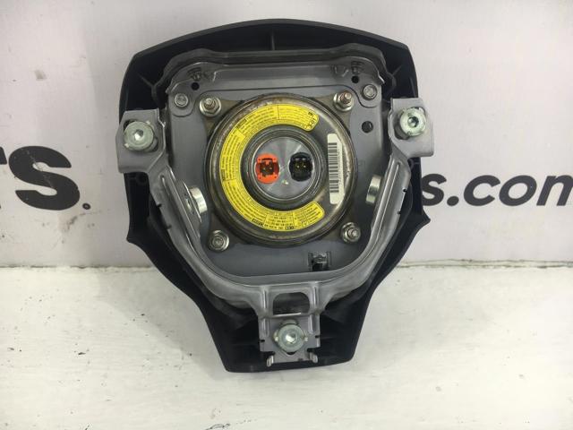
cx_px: 286
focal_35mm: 29
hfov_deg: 61.7
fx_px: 480
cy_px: 215
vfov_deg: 48.2
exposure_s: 1/50
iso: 32
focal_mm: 4.15
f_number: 2.2
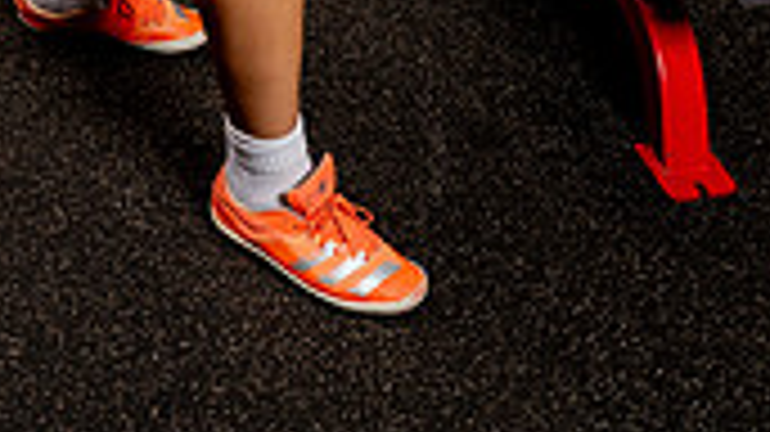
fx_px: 1347
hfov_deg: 31.8
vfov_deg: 14.1
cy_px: -526
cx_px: 315
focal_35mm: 66
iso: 250
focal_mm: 24
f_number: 7.1
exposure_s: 1/200
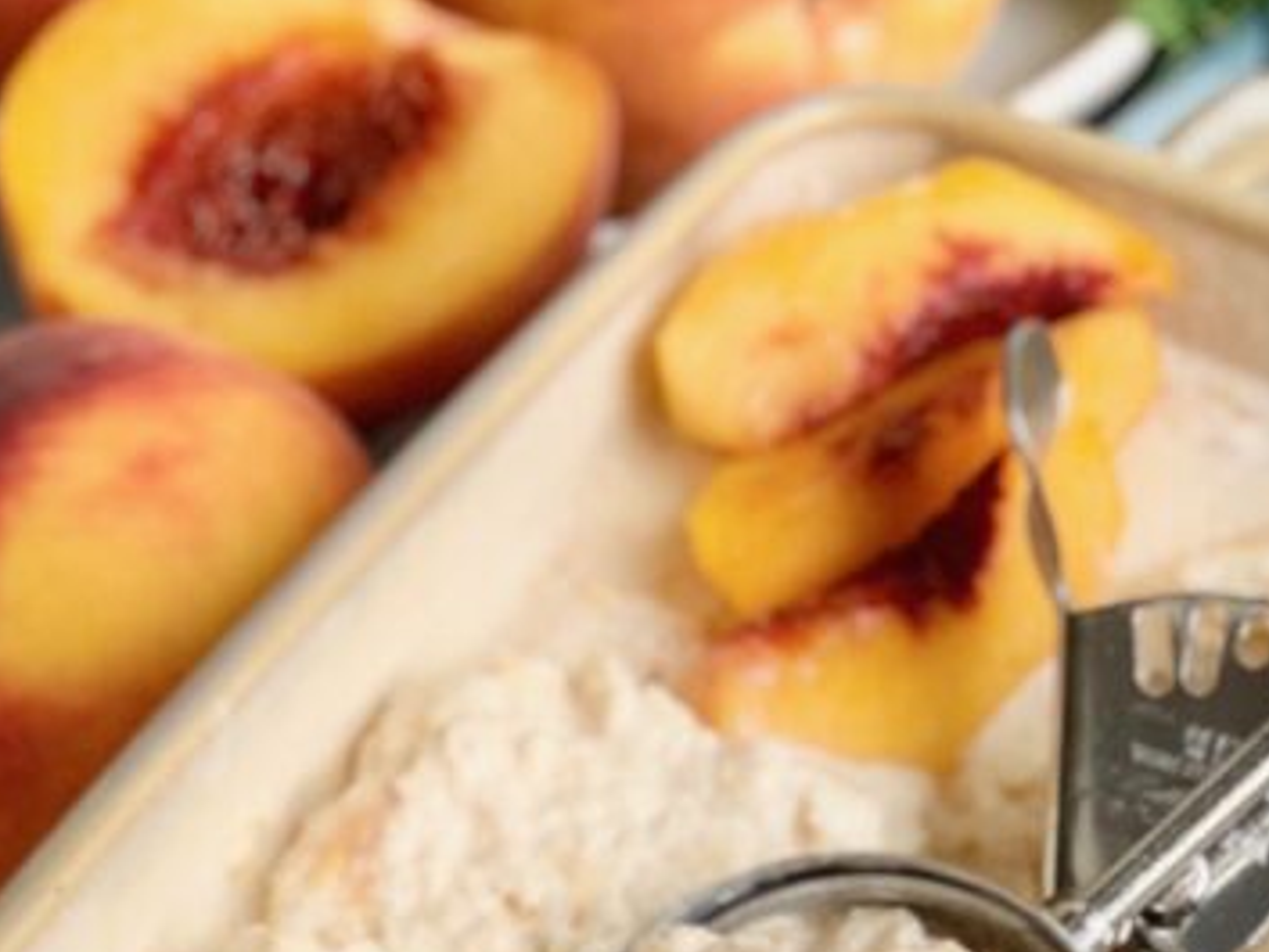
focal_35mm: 113
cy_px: 887
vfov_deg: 13.0
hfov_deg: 17.3
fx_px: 4144
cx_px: 252
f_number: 2.4
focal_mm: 6
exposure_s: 1/122
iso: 25
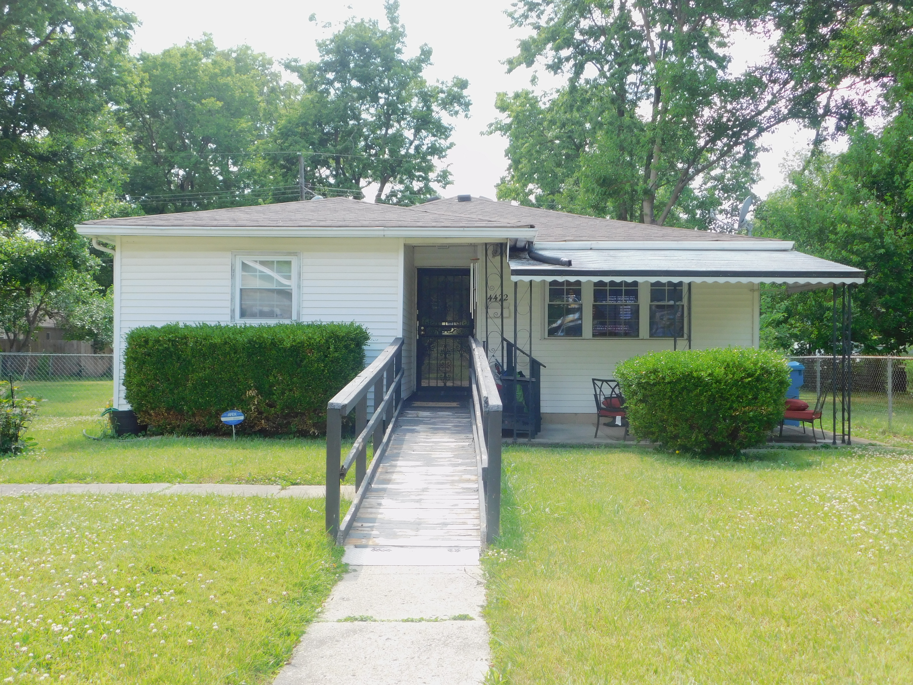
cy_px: 342
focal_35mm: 36
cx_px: 456
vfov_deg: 39.7
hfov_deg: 51.4
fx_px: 950
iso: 125
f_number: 3.5
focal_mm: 6.3
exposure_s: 1/320
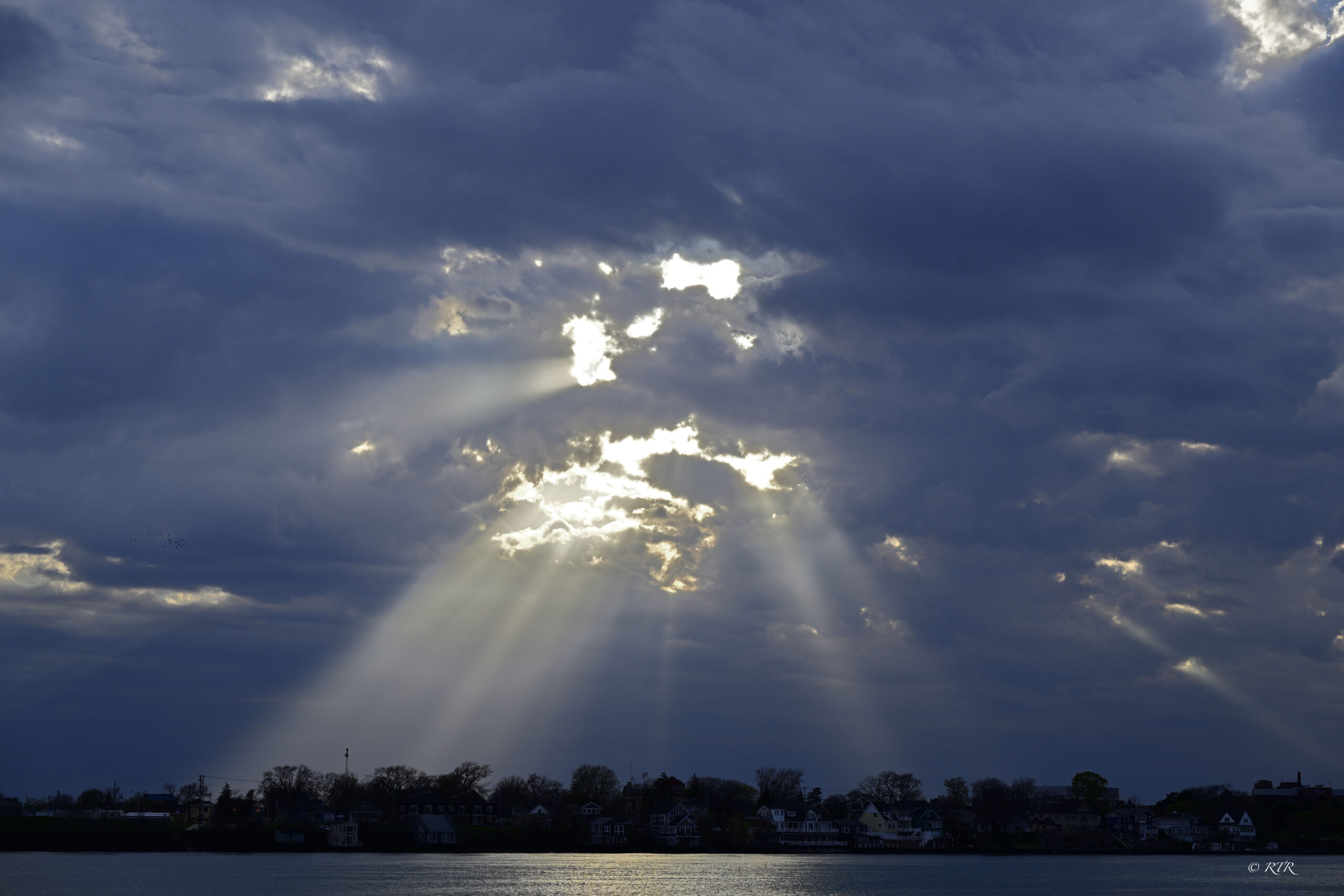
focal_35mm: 64
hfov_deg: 31.4
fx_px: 2389
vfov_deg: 21.2
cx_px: 672
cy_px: 448
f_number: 5.6
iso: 100
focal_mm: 64
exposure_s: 1/500
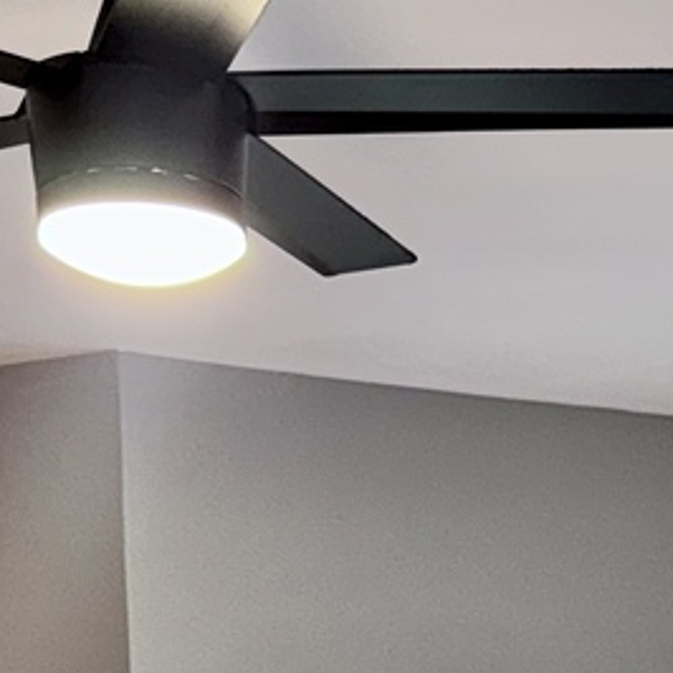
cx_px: 749
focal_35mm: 115
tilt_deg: -7.8
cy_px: 1336
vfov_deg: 13.2
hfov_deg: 14.8
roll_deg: +0.8
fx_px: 2530
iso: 64
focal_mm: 6.76
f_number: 1.78
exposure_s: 1/24
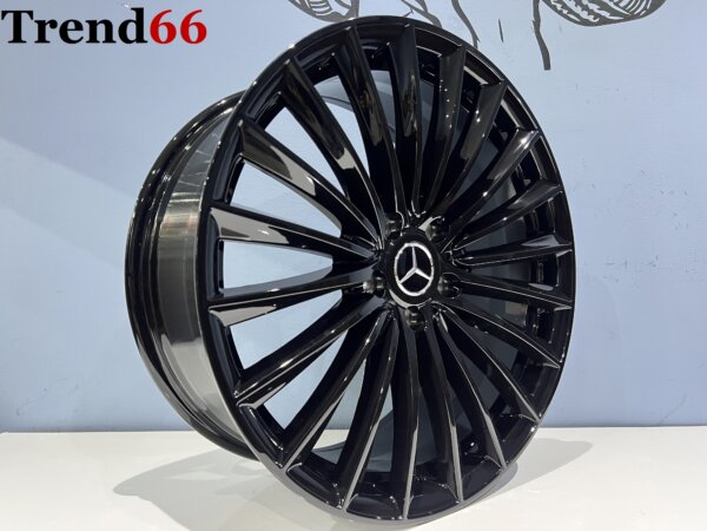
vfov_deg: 53.1
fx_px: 531
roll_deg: +1.0
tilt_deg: +0.9
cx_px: 354
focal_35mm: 26
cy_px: 266
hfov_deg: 67.3
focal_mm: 5.7
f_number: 1.5
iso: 500
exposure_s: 1/33
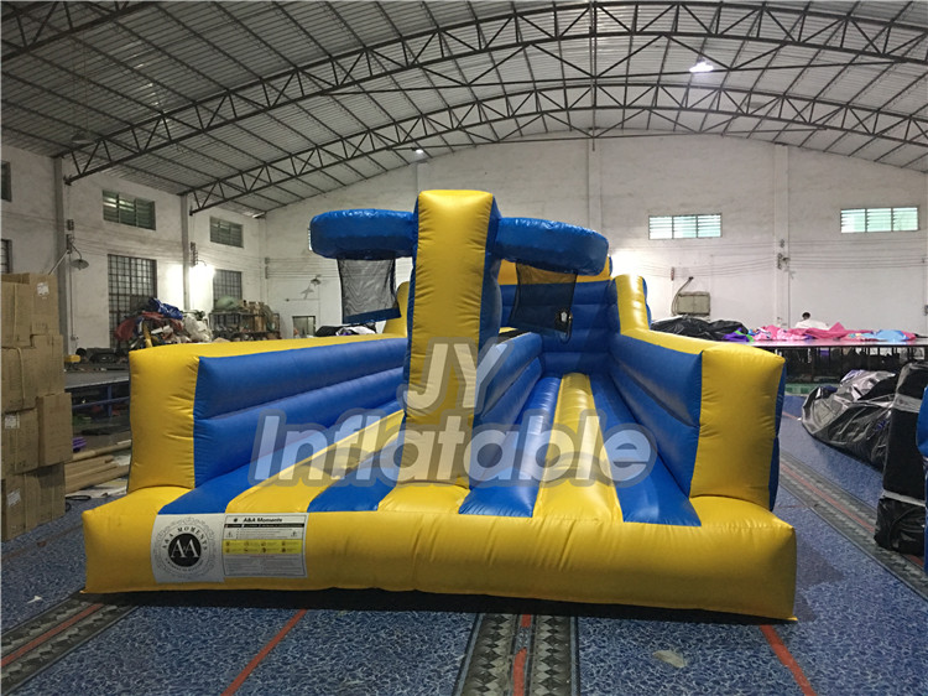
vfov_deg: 48.2
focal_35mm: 29
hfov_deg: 61.7
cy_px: 348
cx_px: 464
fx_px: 777
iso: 160
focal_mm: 4.15
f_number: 2.2
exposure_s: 1/8
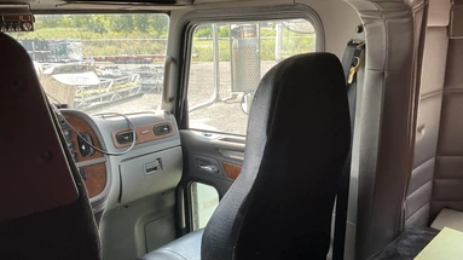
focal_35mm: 33
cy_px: 144
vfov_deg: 35.5
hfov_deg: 59.5
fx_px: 405
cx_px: 237
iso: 25
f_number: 1.8
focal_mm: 3
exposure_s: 1/122
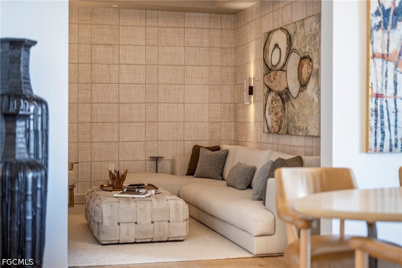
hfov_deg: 39.6
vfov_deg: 27.0
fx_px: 558
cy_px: 134
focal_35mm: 50
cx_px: 201
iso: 800
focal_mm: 50
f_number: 1.8
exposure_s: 1/80
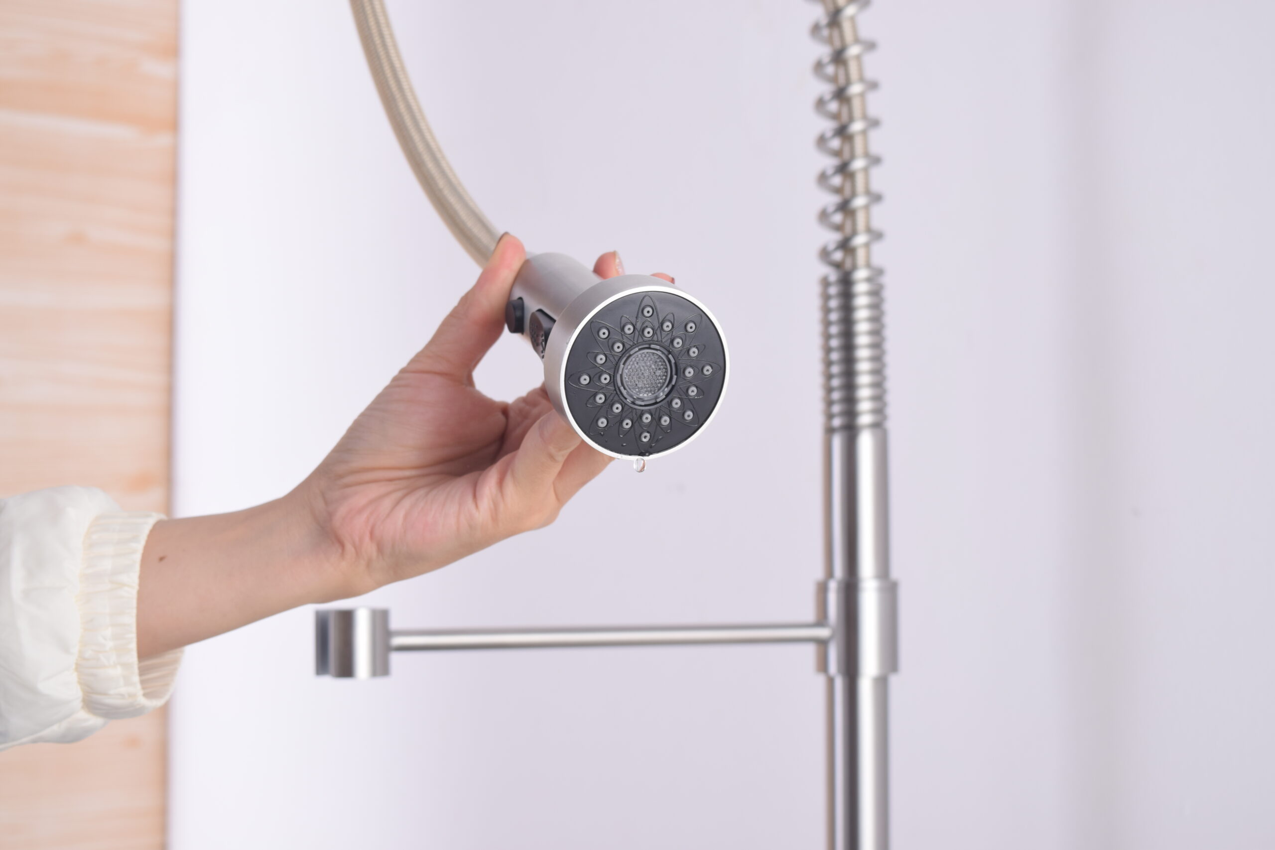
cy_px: 425
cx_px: 638
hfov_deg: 29.2
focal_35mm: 69
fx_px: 2444
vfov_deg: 19.7
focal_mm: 46
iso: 100
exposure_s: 1/160
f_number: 8
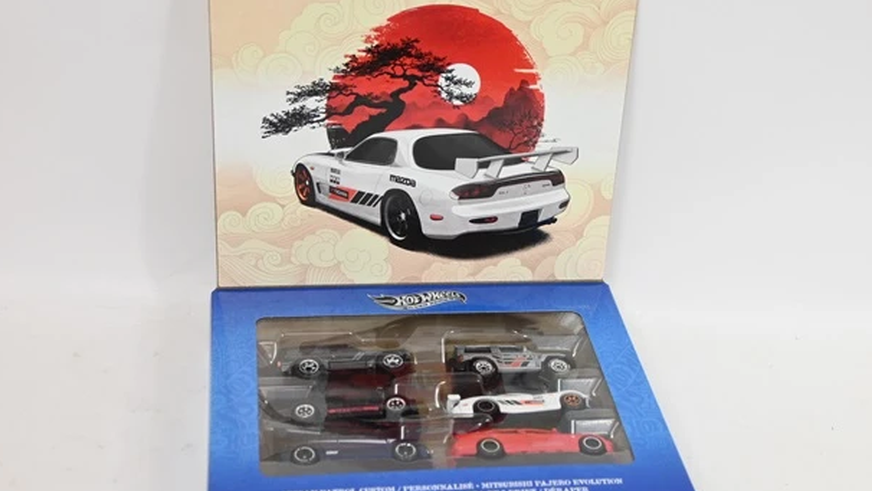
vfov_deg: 23.4
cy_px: 271
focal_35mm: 51
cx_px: 394
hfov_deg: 40.3
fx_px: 1187
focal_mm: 27.5
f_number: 4.5
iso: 400
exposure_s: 1/160
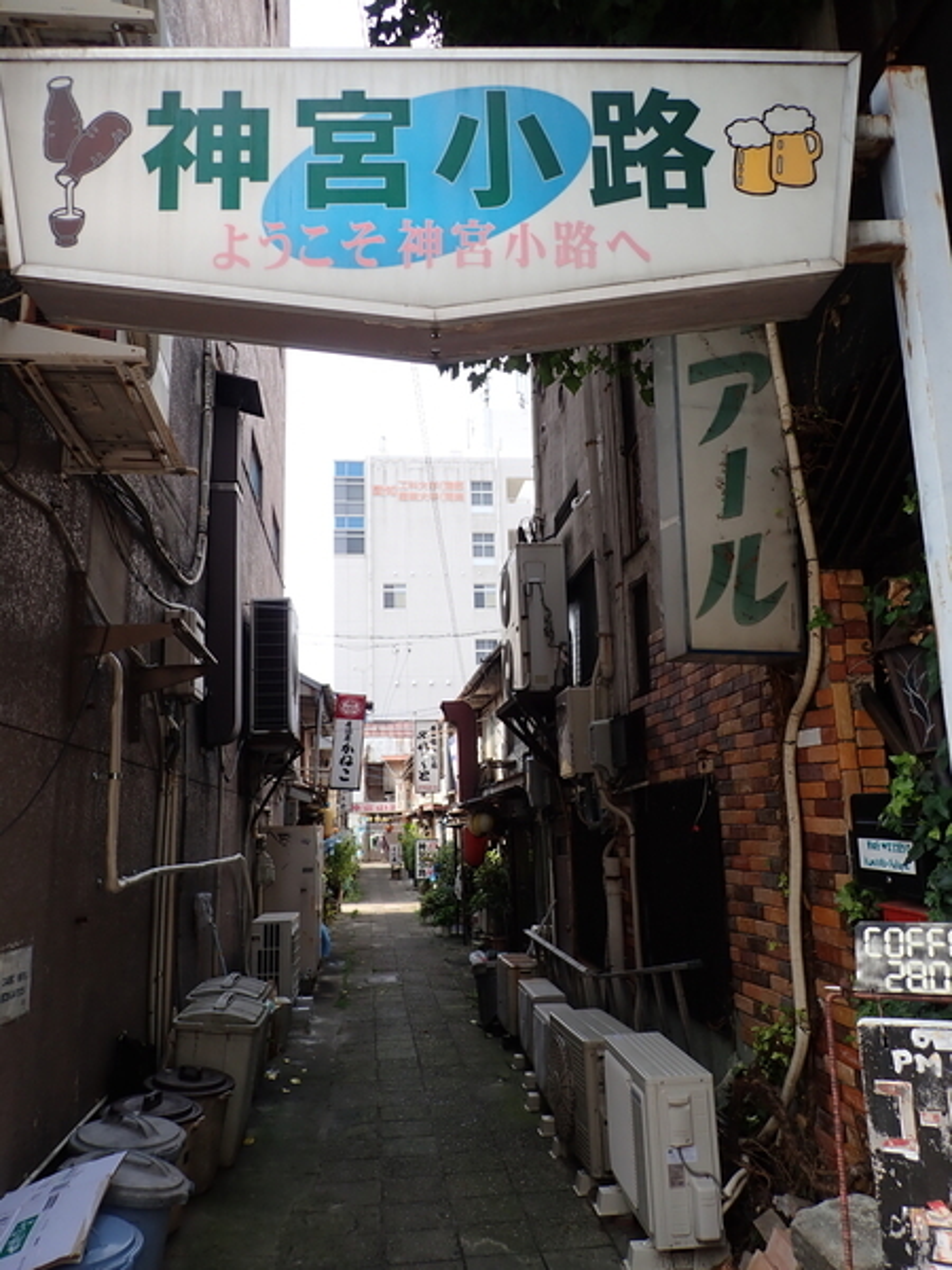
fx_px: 917
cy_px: 635
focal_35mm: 25
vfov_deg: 69.4
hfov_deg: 54.9
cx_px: 476
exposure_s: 1/400
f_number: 2.8
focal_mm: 4.5
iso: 100
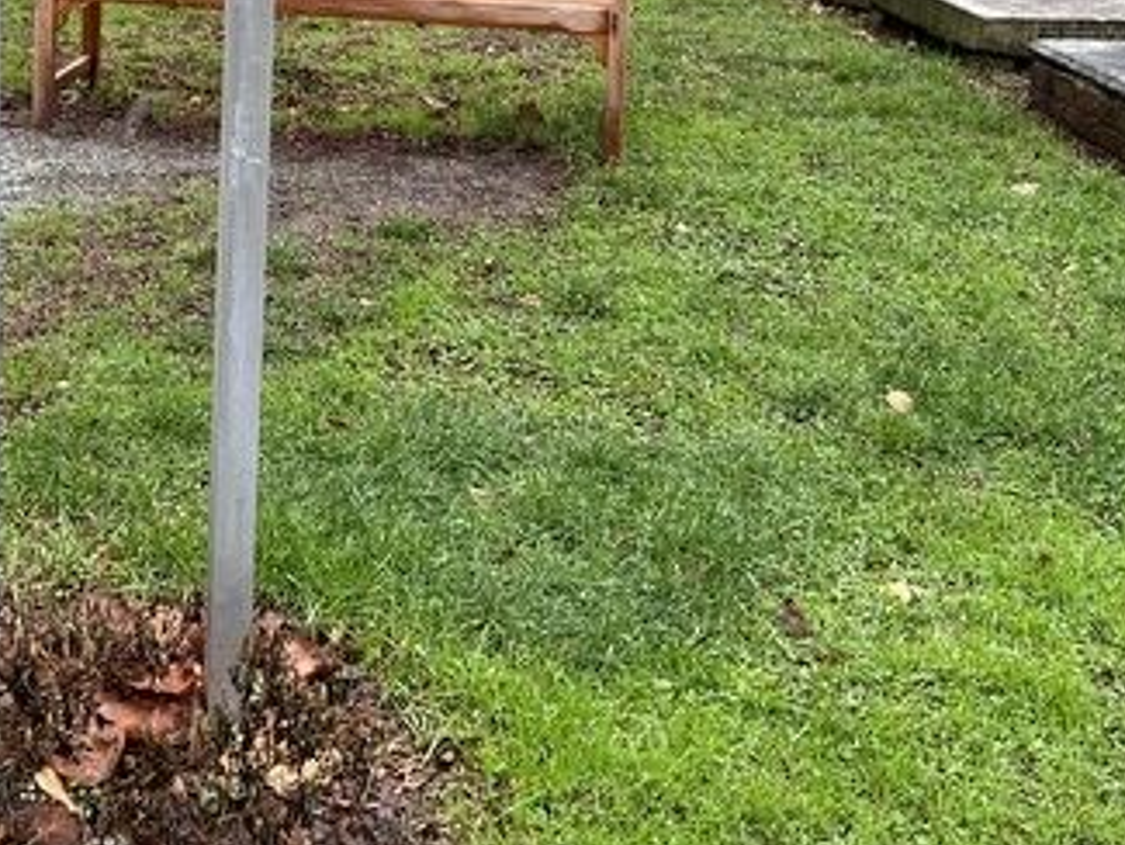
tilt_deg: -8.3
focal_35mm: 64
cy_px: -42
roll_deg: -2.6
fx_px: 2081
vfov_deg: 21.9
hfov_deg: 30.0
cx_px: 374
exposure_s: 1/366
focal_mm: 5.1
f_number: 1.6
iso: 50
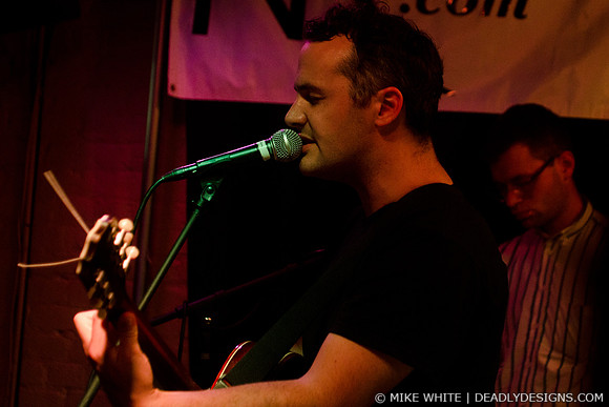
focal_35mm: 72
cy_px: 204
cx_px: 304
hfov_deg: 28.1
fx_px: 1218
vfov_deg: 18.9
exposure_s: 1/80
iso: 1600
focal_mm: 48
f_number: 2.8
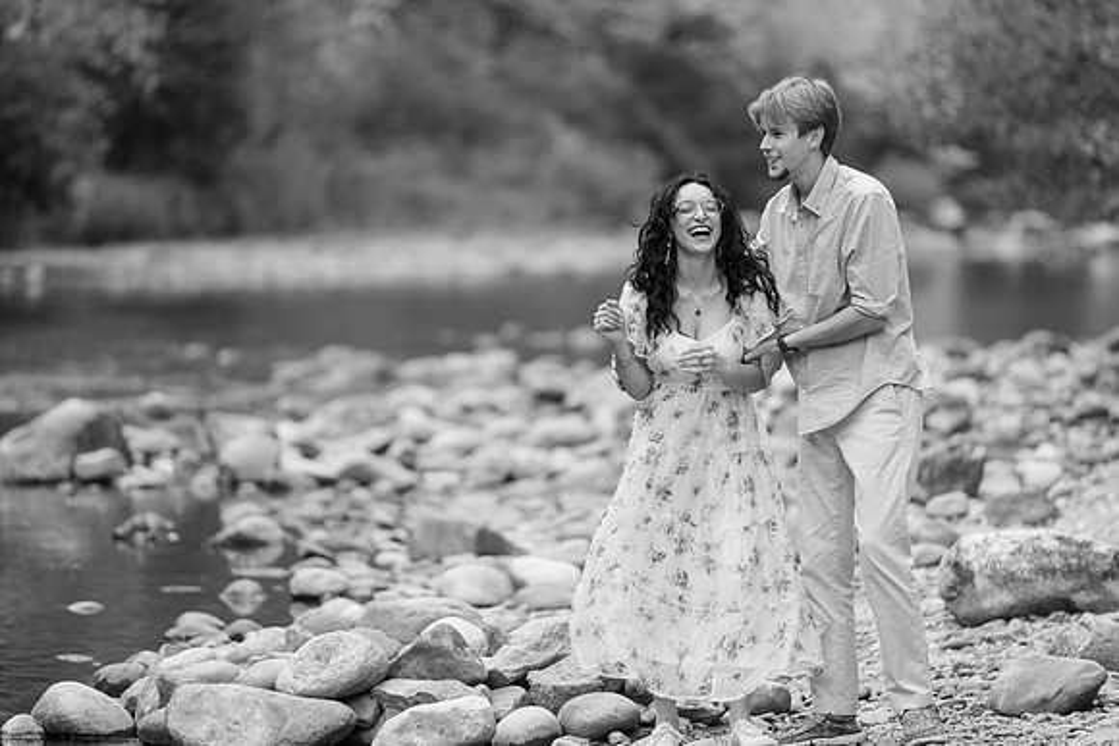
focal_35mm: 200
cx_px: 560
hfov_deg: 10.3
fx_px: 6218
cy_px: 373
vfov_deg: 6.9
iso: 250
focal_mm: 200
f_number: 2.8
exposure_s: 1/250
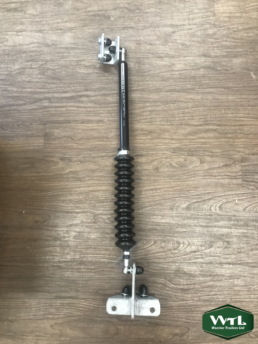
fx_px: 278
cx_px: 129
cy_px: 172
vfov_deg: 63.4
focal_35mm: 28
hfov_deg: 49.7
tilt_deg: -83.5
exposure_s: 1/20
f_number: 1.8
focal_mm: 3.99
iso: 40
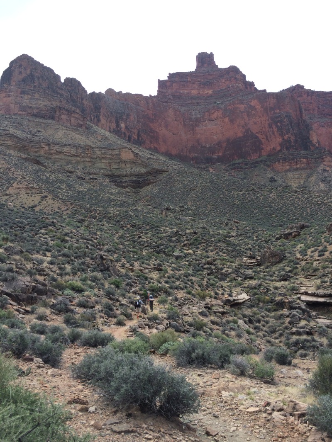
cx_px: 166
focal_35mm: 29
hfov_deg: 48.2
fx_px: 371
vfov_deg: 61.6
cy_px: 221
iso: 32
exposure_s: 1/892
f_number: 2.2
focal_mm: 4.15
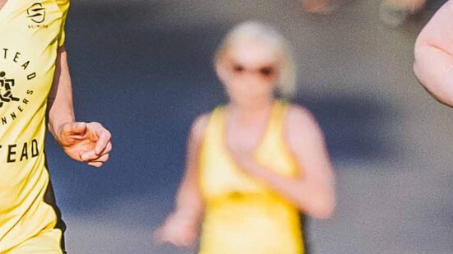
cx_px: 58
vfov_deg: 0.8
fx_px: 17568
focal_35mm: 1463
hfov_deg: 1.5
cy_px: 208
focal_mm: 200
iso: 500
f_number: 2.8
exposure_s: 1/5000
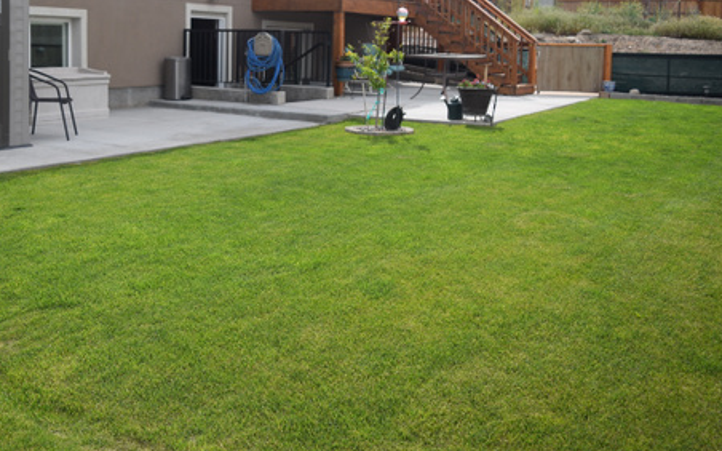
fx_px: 767
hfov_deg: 49.8
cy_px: 121
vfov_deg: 32.2
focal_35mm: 39
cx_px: 257
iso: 100
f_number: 4
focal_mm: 18
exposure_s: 1/800
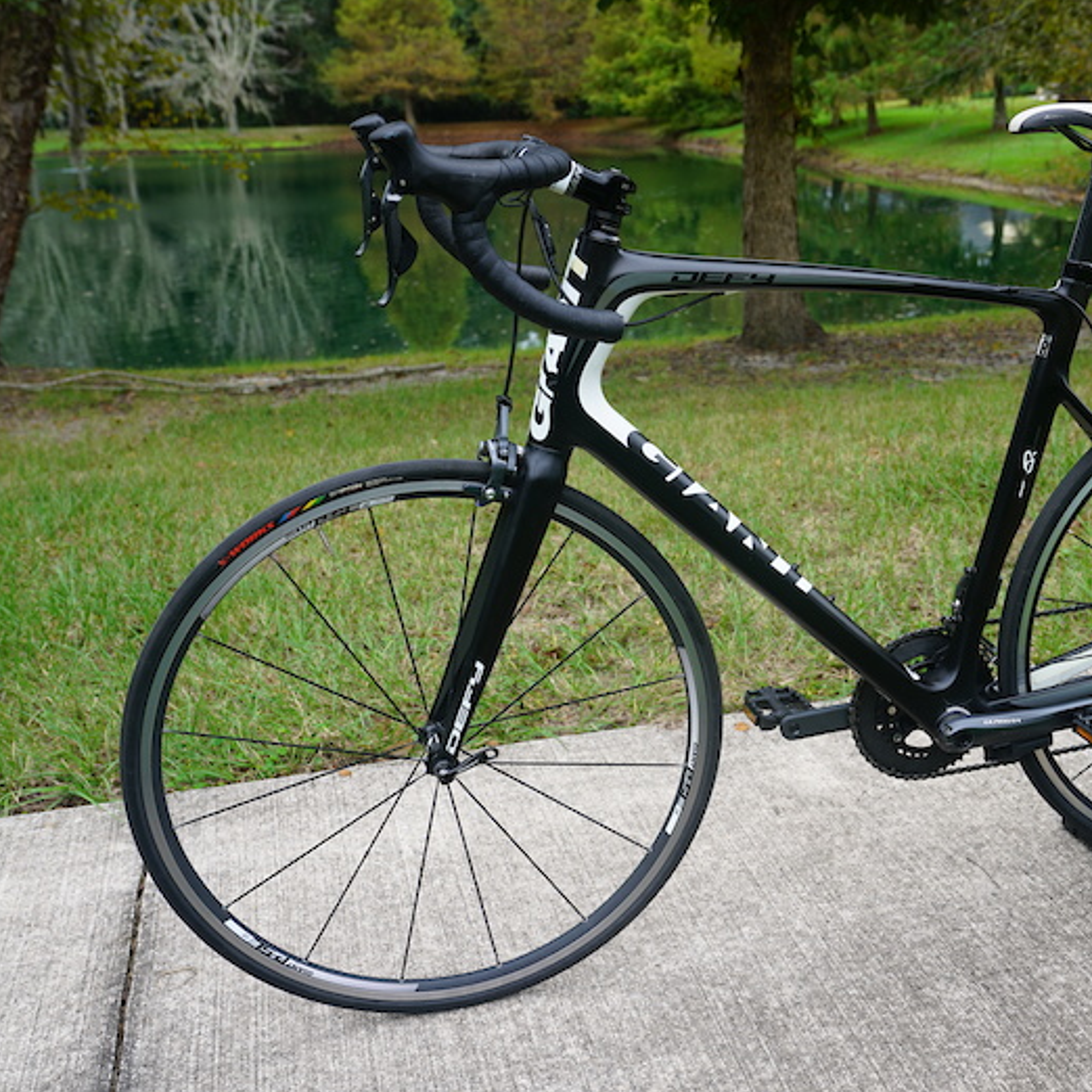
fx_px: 1535
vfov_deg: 39.2
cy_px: 544
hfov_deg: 38.5
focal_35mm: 43
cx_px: 764
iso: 100
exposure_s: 1/60
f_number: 5.6
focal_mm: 33
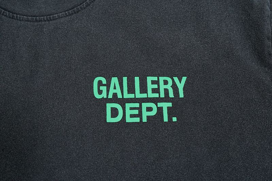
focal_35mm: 35
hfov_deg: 54.4
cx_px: 136
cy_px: 90
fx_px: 264
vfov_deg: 37.8
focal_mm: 35
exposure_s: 1/100
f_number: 10
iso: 1600
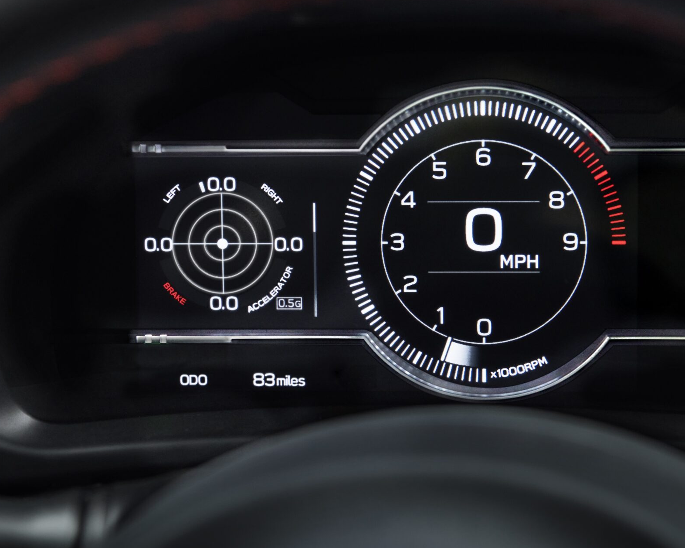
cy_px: 339
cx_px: 420
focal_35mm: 107
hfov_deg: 17.9
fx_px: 2169
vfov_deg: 14.4
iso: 800
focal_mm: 70
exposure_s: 1/125
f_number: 5.6
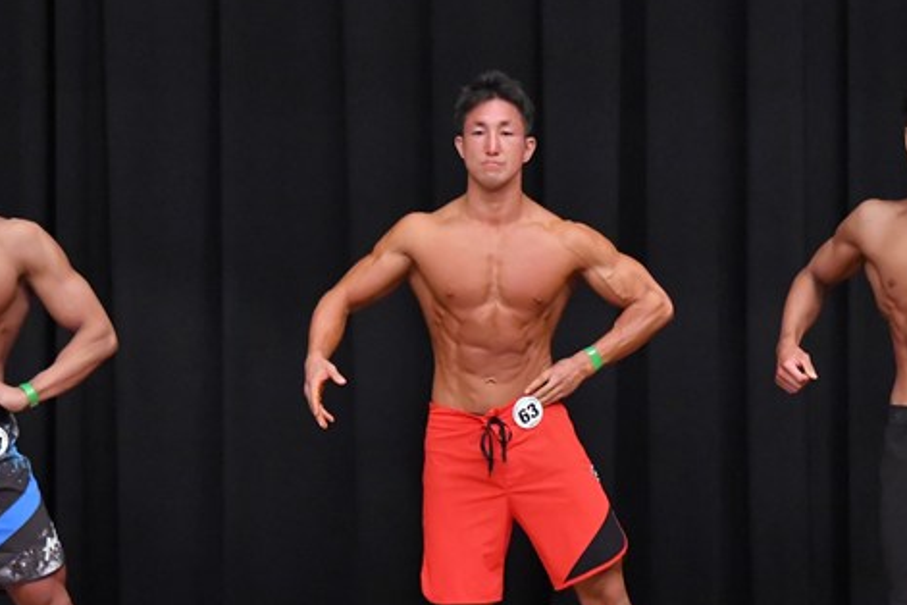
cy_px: 424
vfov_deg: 3.8
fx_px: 8994
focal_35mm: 357
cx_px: 673
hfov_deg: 5.8
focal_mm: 145
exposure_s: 1/400
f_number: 5.6
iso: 8000
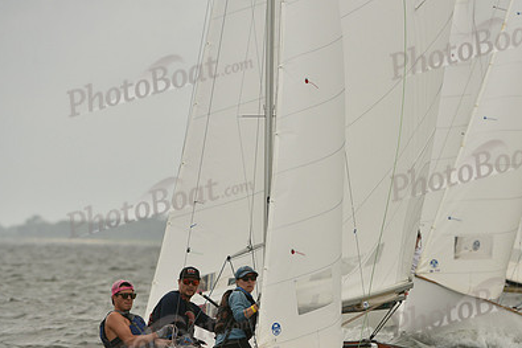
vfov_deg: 2.8
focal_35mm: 485
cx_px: 322
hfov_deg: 4.3
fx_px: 7029
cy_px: 255
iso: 320
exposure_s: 1/1250
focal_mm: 330
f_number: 7.1
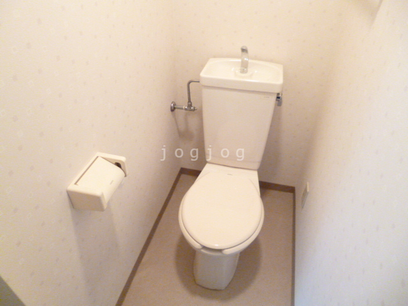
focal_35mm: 24
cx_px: 204
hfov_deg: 71.6
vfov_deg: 56.8
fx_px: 283
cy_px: 153
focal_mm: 4.3
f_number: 2.5
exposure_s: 1/25
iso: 800
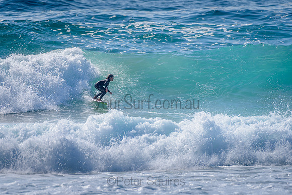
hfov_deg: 3.4
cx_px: 113
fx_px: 4974
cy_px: 86
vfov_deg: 2.2
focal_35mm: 613
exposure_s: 1/2000
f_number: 5.6
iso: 140
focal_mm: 500
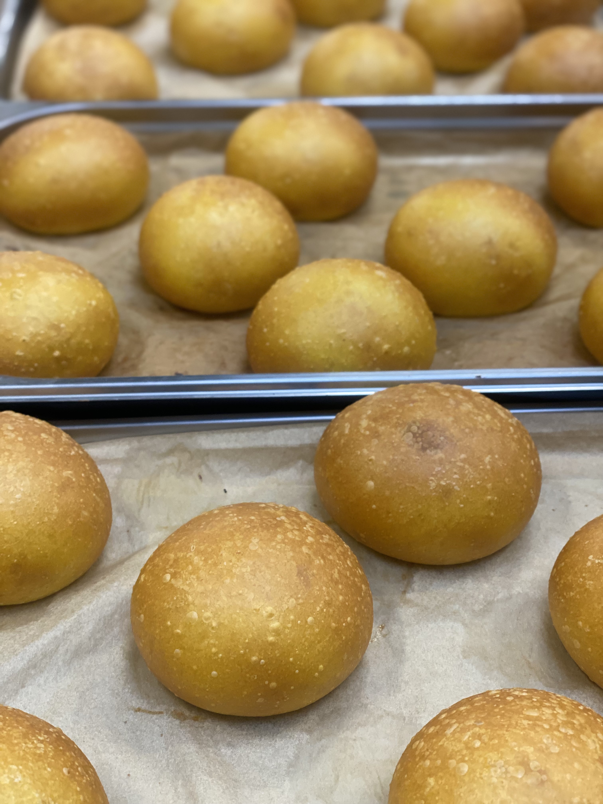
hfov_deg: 28.0
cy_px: 402
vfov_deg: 36.8
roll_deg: -0.7
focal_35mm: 52
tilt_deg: -38.6
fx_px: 1208
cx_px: 302
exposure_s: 1/33
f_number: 2
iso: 160
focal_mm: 6
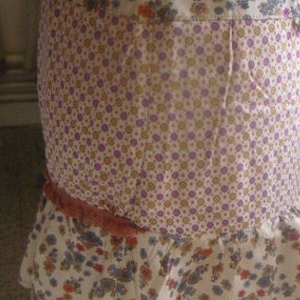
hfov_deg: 25.5
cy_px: 218
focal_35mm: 67
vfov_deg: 25.5
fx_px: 657
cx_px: 211
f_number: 3.1
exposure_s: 1/100
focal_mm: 6.3
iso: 200
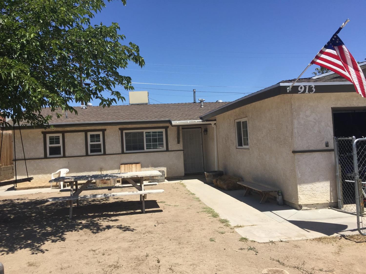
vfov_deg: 48.2
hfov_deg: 61.7
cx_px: 183
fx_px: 307
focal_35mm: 29
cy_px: 137
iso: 32
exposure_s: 1/2083
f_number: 2.2
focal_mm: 4.15
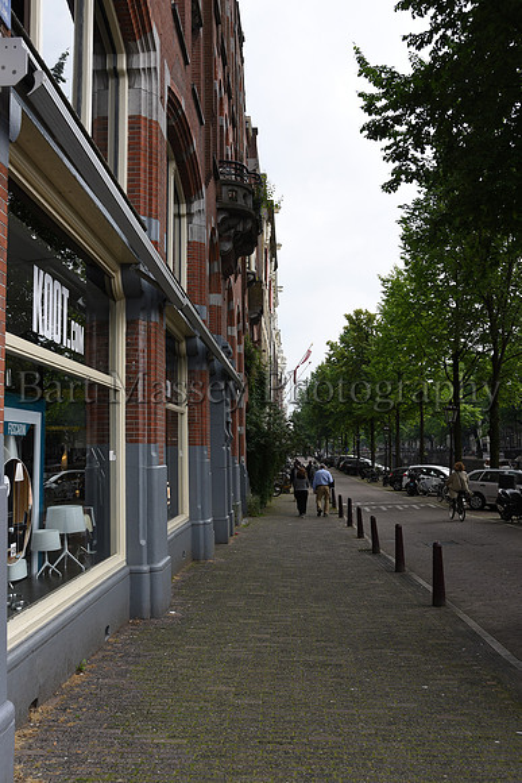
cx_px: 261
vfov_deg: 58.7
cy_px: 392
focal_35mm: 32
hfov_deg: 41.1
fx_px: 696
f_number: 9
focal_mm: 32
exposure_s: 1/60
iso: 125
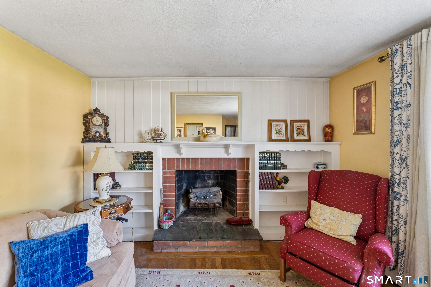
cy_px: 144
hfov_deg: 104.3
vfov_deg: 81.2
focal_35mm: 14
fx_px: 168
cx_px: 216
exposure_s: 1.6
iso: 400
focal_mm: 14
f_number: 13
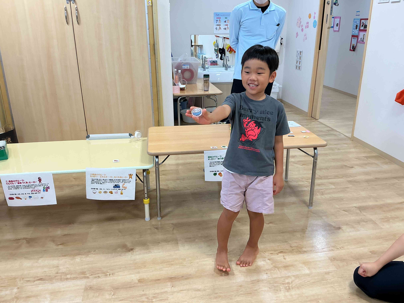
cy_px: 152
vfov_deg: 48.2
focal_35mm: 29
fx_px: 338
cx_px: 202
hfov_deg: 61.7
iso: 50
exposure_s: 1/100
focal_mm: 3
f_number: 1.8
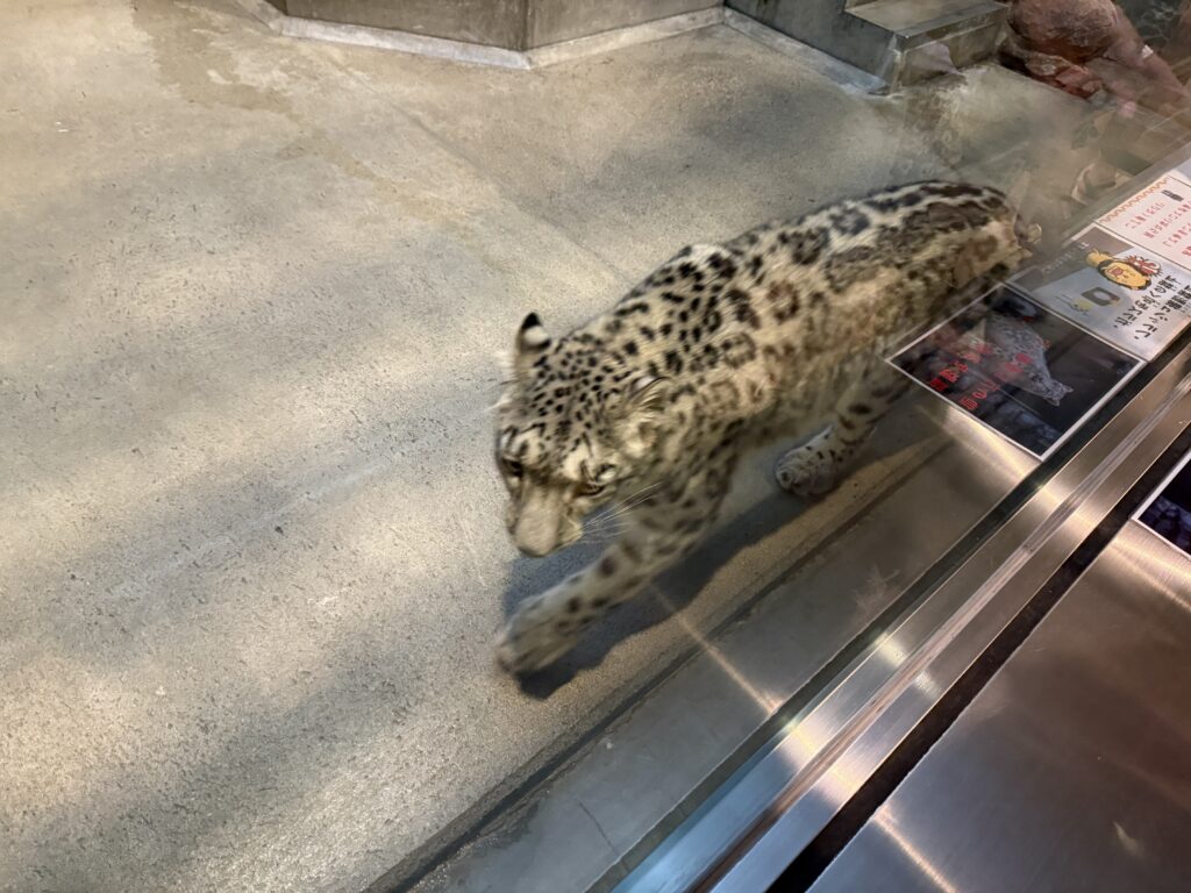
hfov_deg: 71.6
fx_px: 826
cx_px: 596
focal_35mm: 24
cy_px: 446
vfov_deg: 56.8
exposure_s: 1/60
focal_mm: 6.76
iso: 640
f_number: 1.78
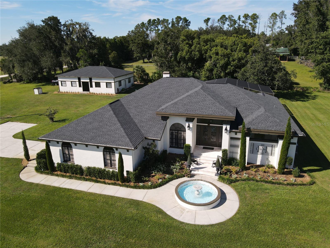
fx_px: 229
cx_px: 165
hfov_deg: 71.6
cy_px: 124
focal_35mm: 24
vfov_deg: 56.8
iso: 100
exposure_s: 1/640
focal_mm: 4.5
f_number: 2.8
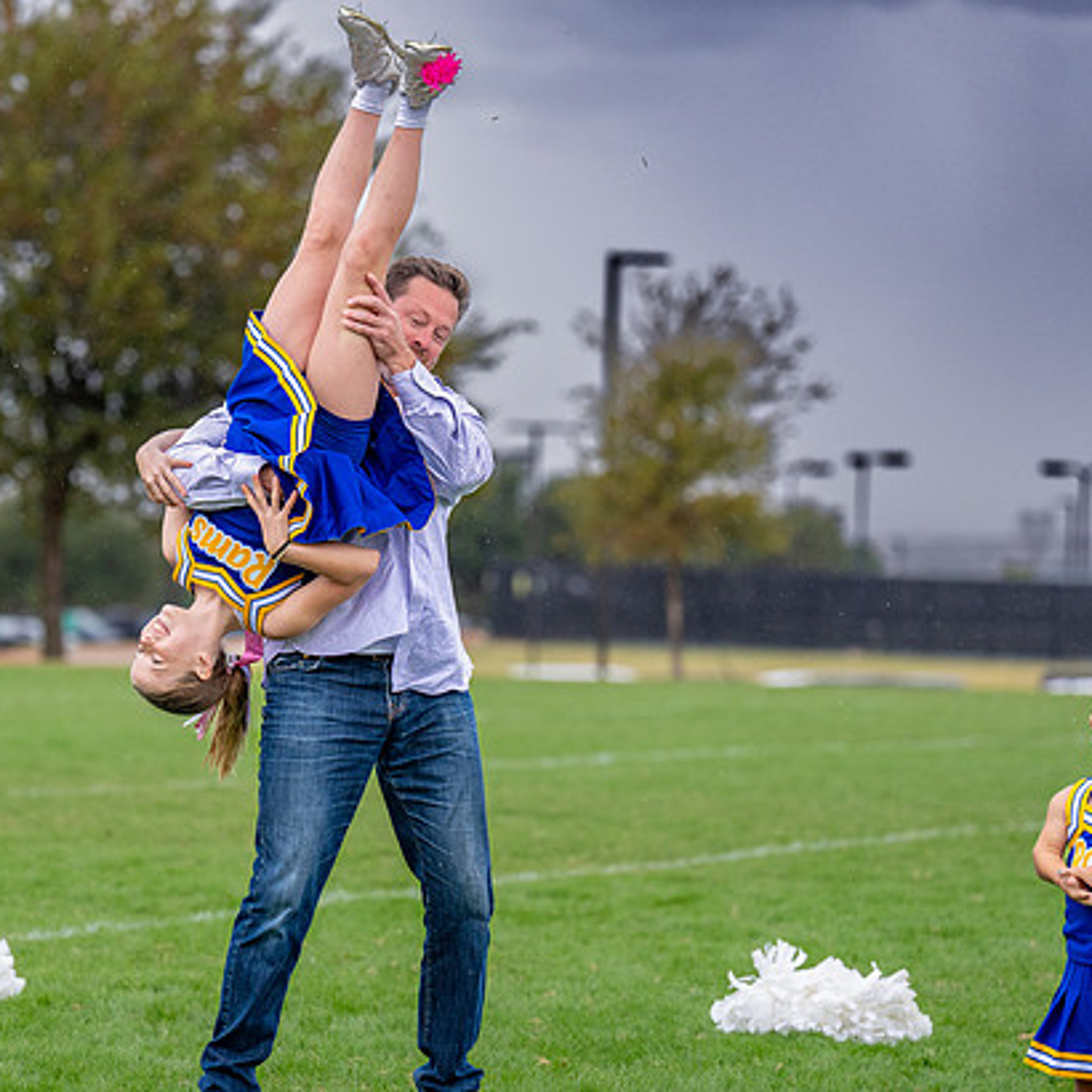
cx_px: 229
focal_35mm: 189
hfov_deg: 9.2
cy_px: 619
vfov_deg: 9.3
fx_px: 6745
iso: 500
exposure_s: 1/1600
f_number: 2.8
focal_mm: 129
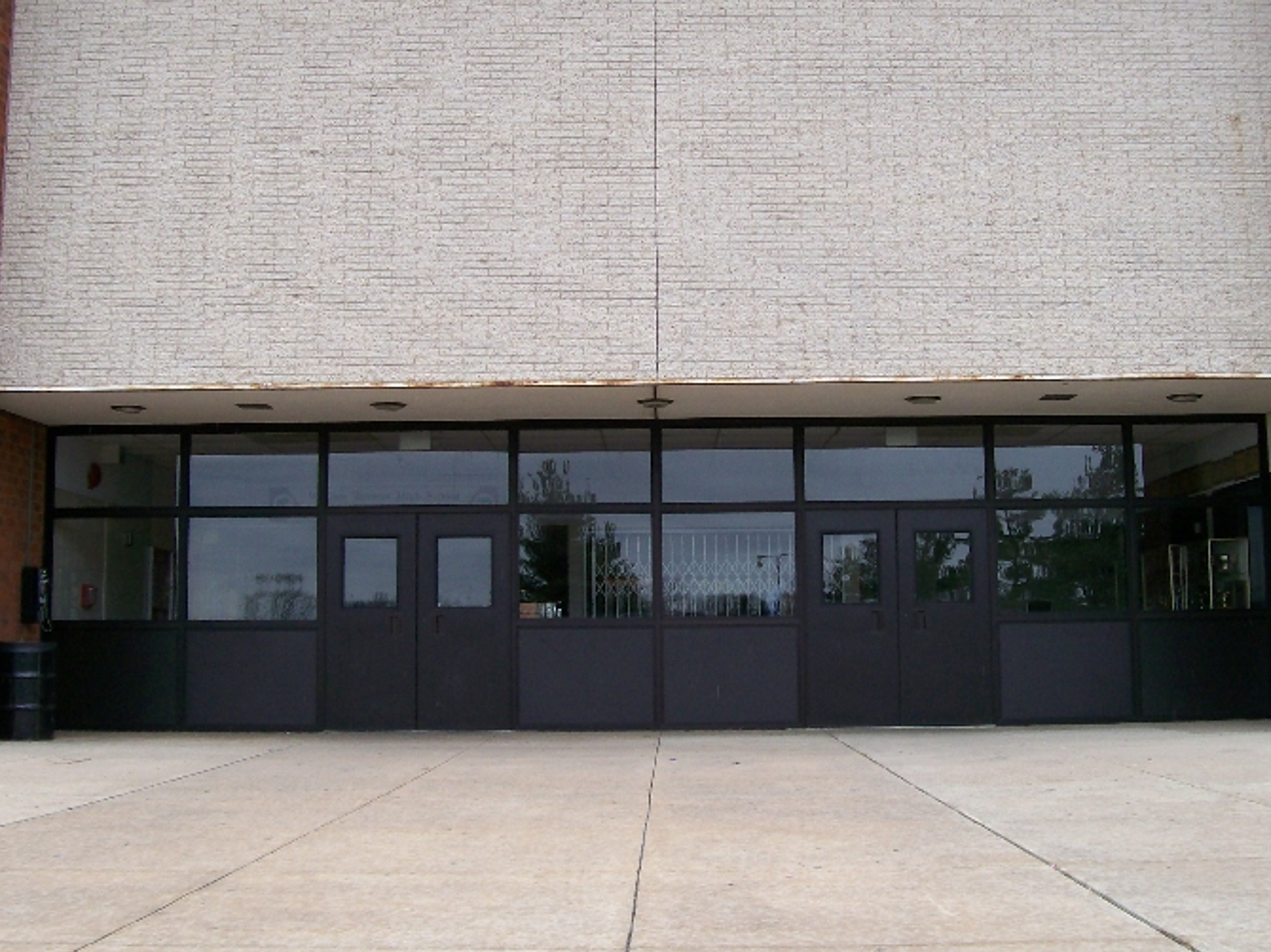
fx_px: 1578
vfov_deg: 33.6
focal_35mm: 43
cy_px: 523
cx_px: 658
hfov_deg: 43.9
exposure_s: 1/278
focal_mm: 6
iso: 80
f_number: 2.7
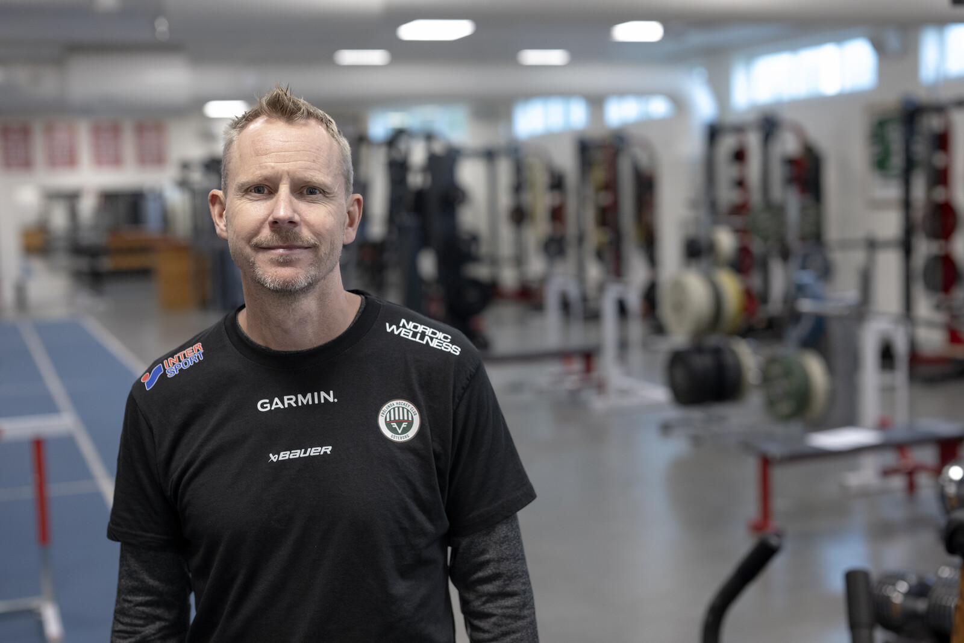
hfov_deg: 39.6
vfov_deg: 27.0
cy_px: 322
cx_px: 482
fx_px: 1339
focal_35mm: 50
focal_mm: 50
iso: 2000
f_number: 2.5
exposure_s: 1/320
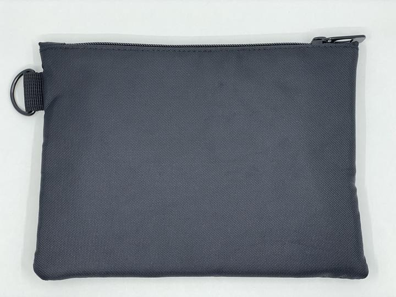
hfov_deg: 36.8
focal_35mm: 52
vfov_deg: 28.0
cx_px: 198
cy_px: 148
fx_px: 595
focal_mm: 6
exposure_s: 1/201
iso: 25
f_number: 2
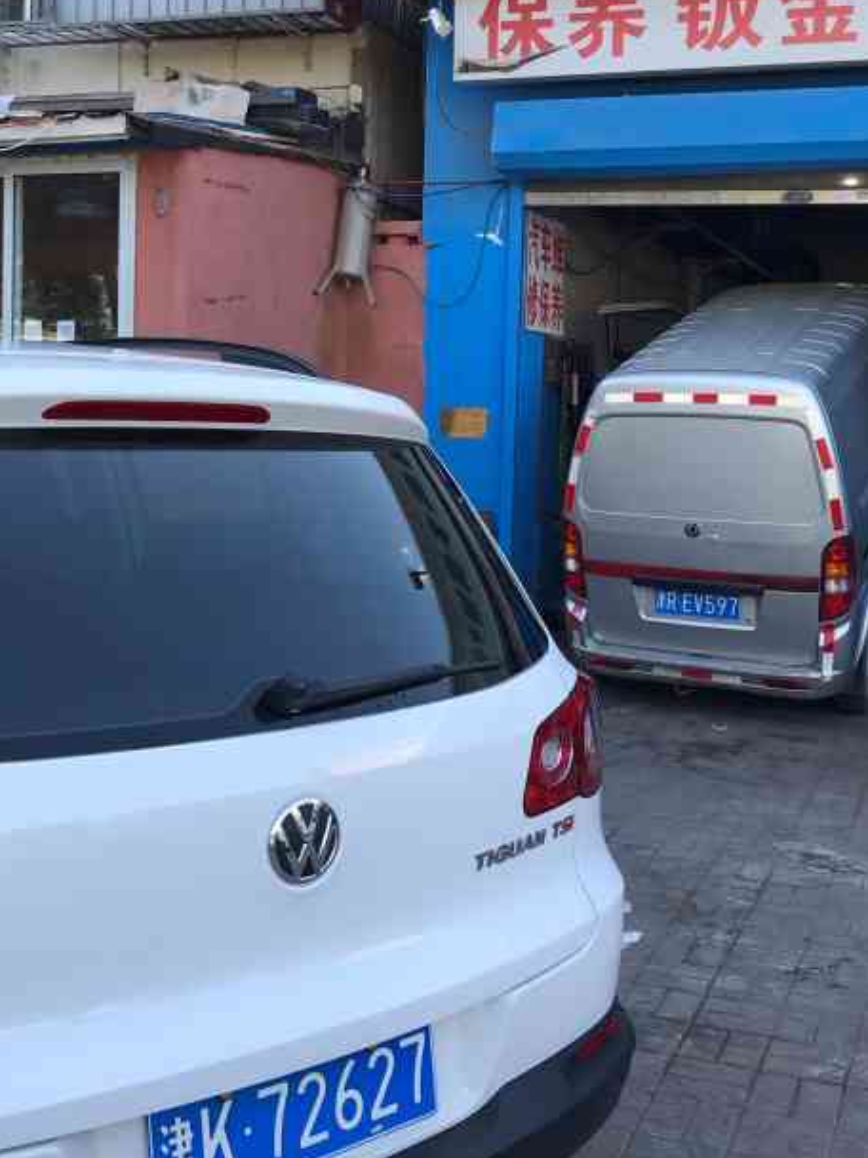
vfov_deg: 43.7
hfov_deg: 33.6
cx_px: 480
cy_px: 498
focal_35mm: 43
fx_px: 1438
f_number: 1.8
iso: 20
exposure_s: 1/258
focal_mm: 3.99
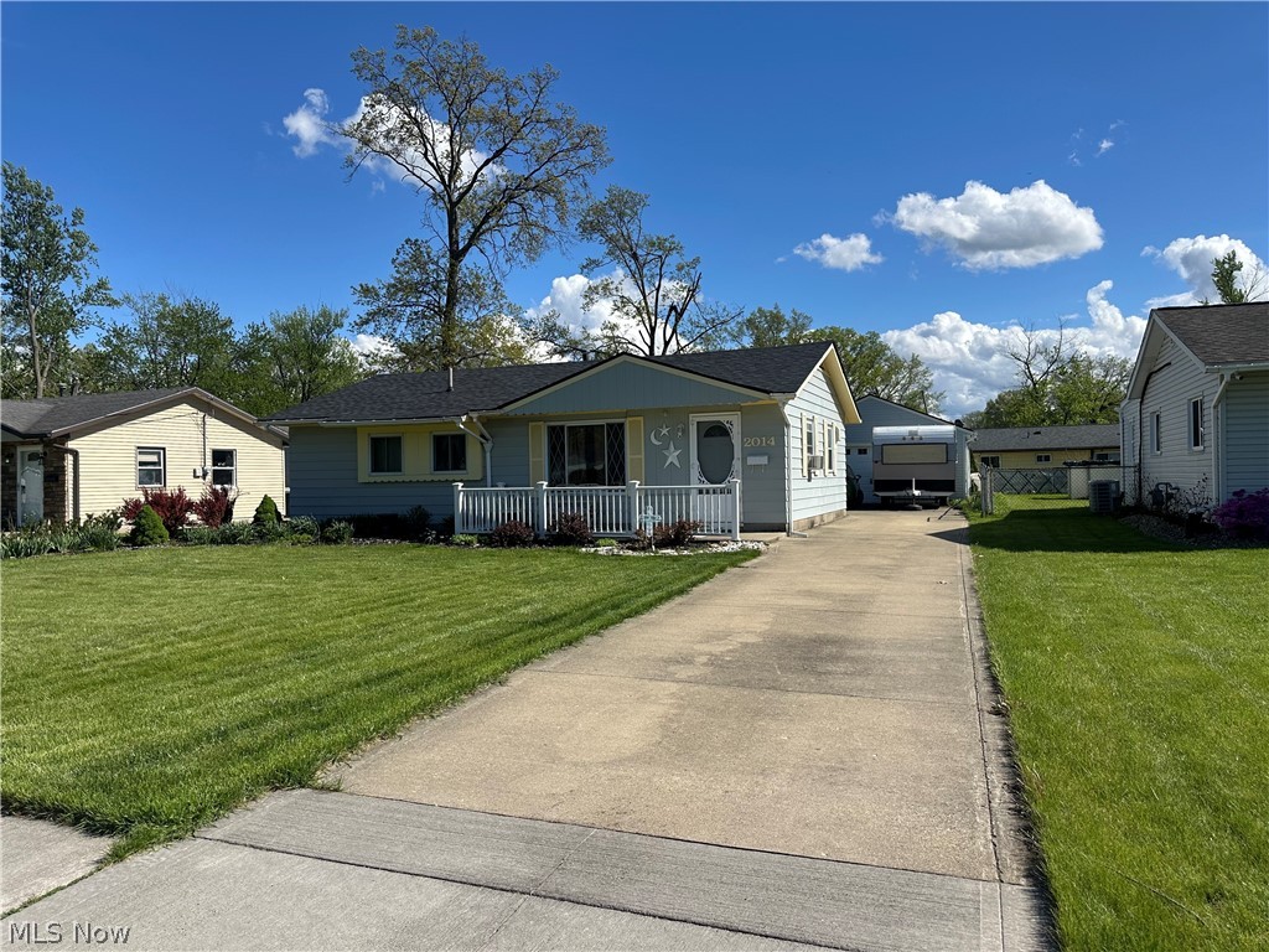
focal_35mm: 24
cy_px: 476
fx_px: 880
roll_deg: +2.7
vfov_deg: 56.8
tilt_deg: +1.7
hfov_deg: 71.6
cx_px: 634
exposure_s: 1/6211
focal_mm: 6.86
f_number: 1.78
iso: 80
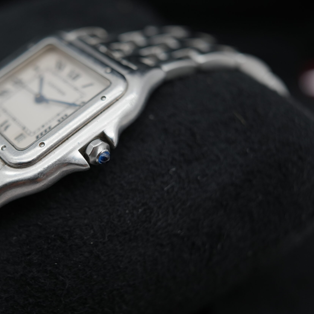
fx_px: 472
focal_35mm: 46
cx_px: 88
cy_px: 161
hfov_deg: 36.1
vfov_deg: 36.8
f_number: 5
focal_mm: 35
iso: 400
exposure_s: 1/250
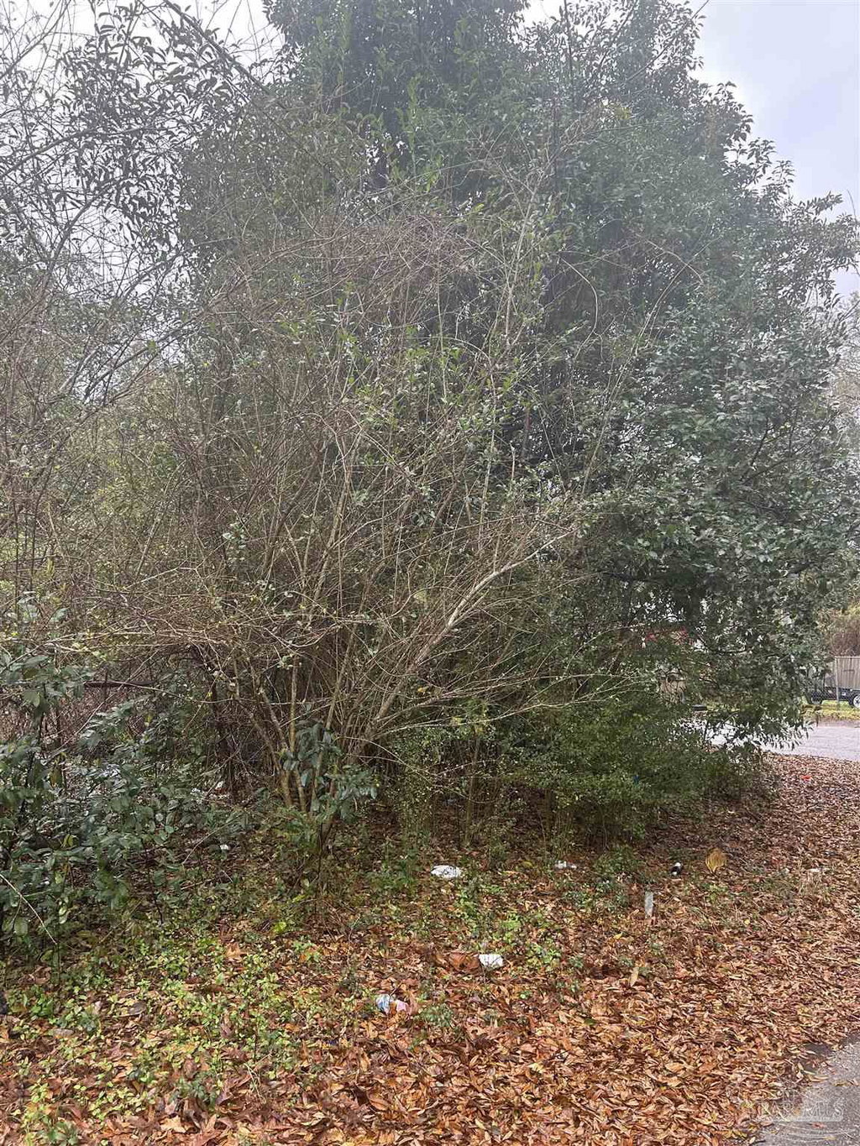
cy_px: 573
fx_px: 861
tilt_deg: +5.9
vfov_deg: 67.3
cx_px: 430
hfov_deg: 53.1
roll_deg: +1.3
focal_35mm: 26
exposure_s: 1/162
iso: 64
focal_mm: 5.7
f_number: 1.5
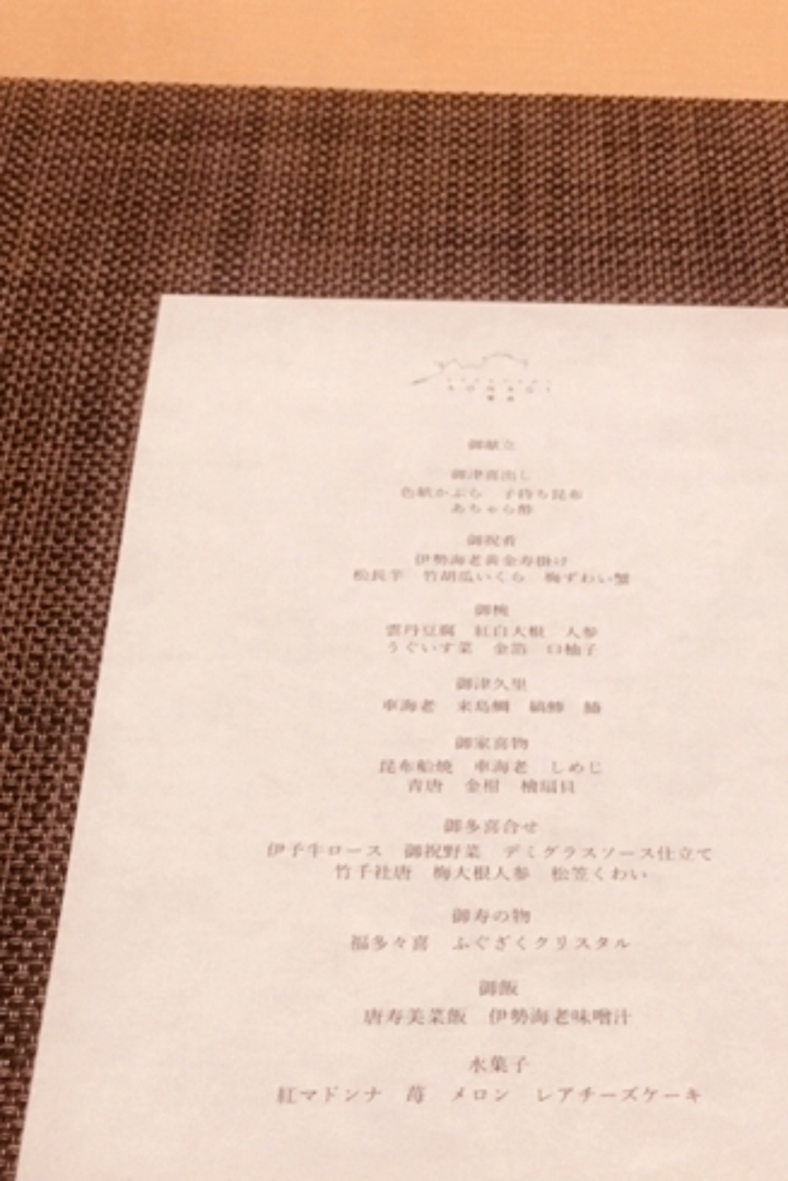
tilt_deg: -46.4
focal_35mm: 63
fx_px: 2067
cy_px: 550
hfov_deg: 21.5
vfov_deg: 31.9
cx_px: 554
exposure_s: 1/15
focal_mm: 4.15
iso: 320
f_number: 2.2
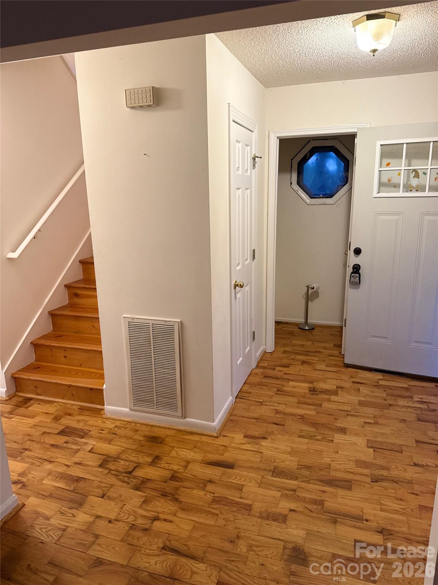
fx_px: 405
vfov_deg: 71.6
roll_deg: +0.3
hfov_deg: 56.8
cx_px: 219
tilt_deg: -14.9
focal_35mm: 24
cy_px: 292
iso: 400
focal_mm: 6.76
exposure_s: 1/60
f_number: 1.78
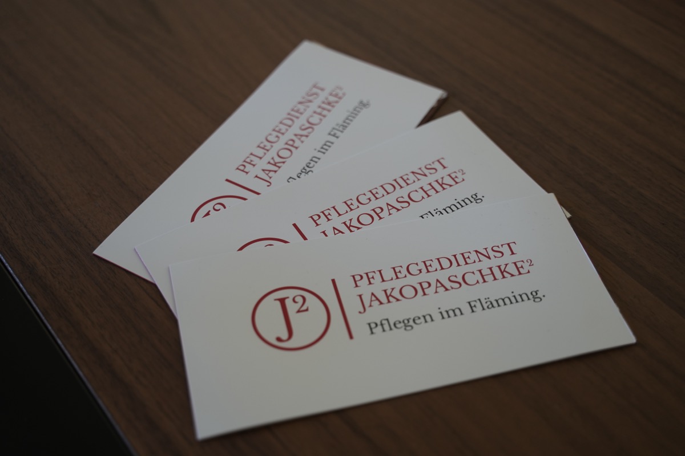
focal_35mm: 46
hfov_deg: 42.7
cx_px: 342
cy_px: 228
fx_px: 875
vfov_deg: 29.2
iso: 320
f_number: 2.8
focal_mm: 46
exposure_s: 1/60
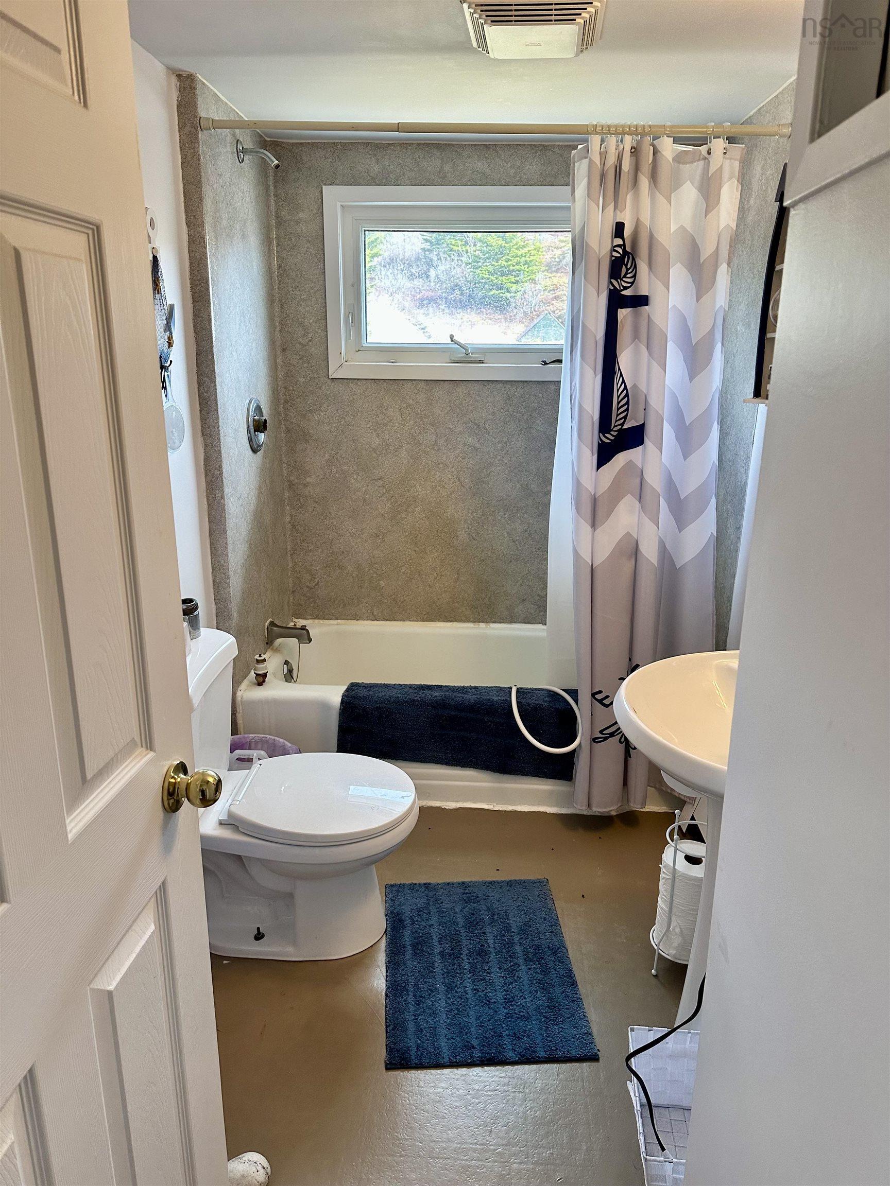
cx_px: 445
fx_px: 823
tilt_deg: -15.9
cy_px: 593
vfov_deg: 71.6
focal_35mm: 24
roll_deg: -1.8
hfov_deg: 56.8
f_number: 1.78
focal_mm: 6.86
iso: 200
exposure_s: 1/120
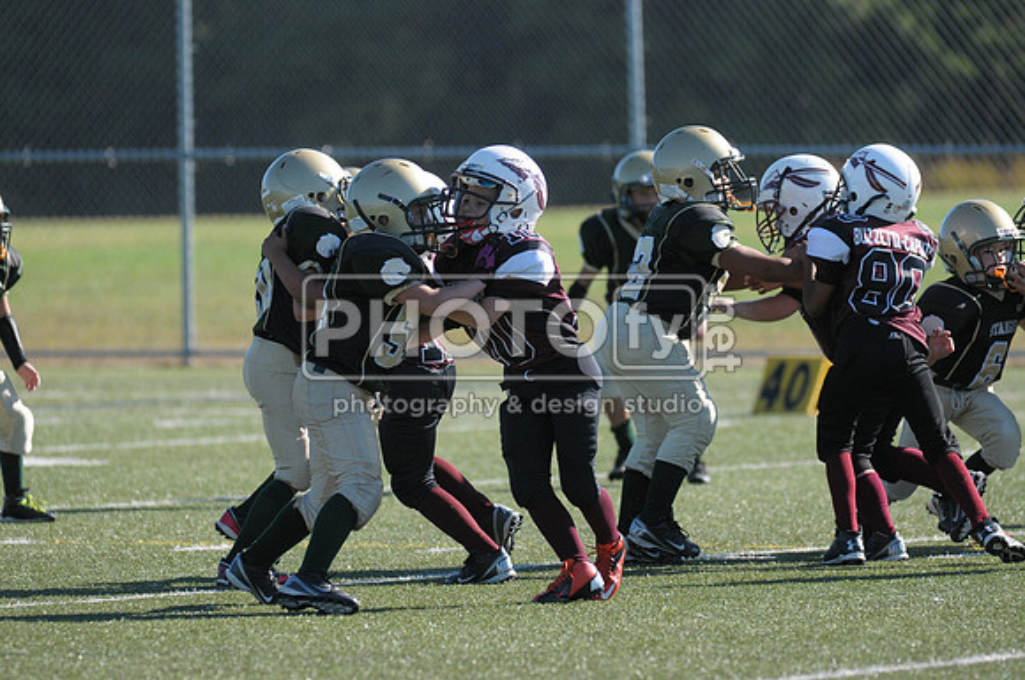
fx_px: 11515
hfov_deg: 5.1
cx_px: 512
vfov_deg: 3.4
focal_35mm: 405
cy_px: 340
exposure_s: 1/2500
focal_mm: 270
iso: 640
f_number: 4
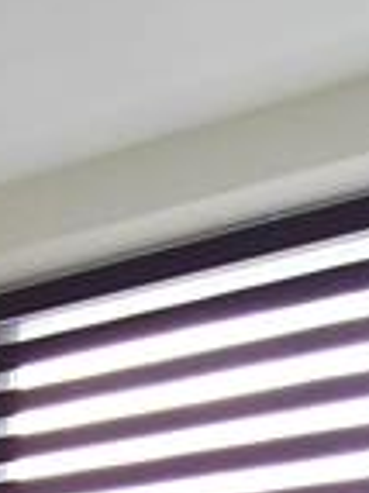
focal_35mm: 70
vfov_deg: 19.5
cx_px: -159
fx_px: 996
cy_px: 924
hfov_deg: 18.9
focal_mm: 2.2
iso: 50
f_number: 2.2
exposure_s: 1/145
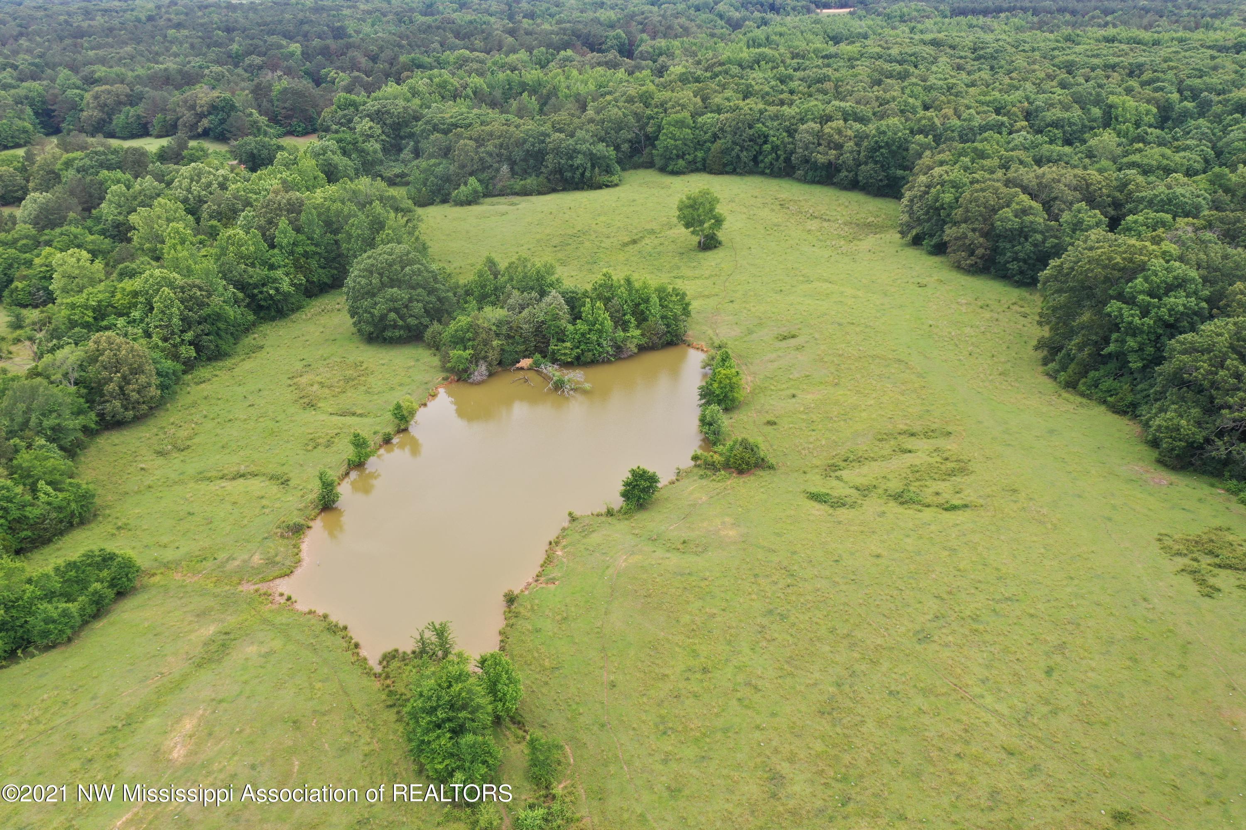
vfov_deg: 46.4
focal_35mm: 28
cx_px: 623
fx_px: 969
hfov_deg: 65.5
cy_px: 415
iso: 100
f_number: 4
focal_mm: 10.26
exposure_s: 1/160
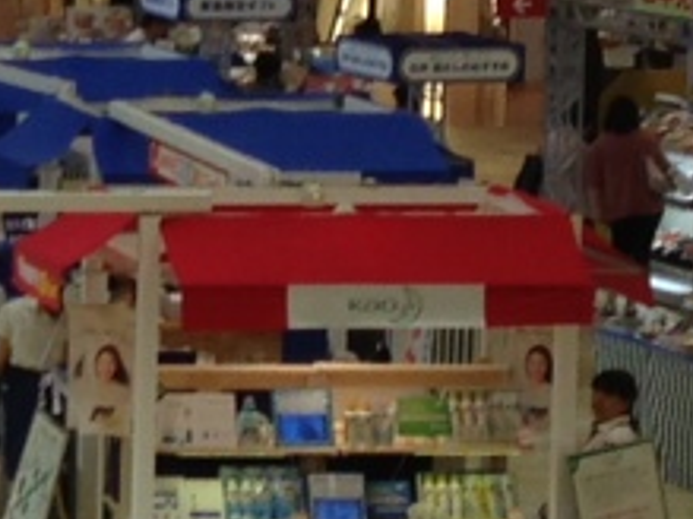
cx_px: -943
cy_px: 13
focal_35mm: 246
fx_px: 4922
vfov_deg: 6.0
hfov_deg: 7.5
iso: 50
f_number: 2.4
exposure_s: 1/60
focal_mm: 4.13
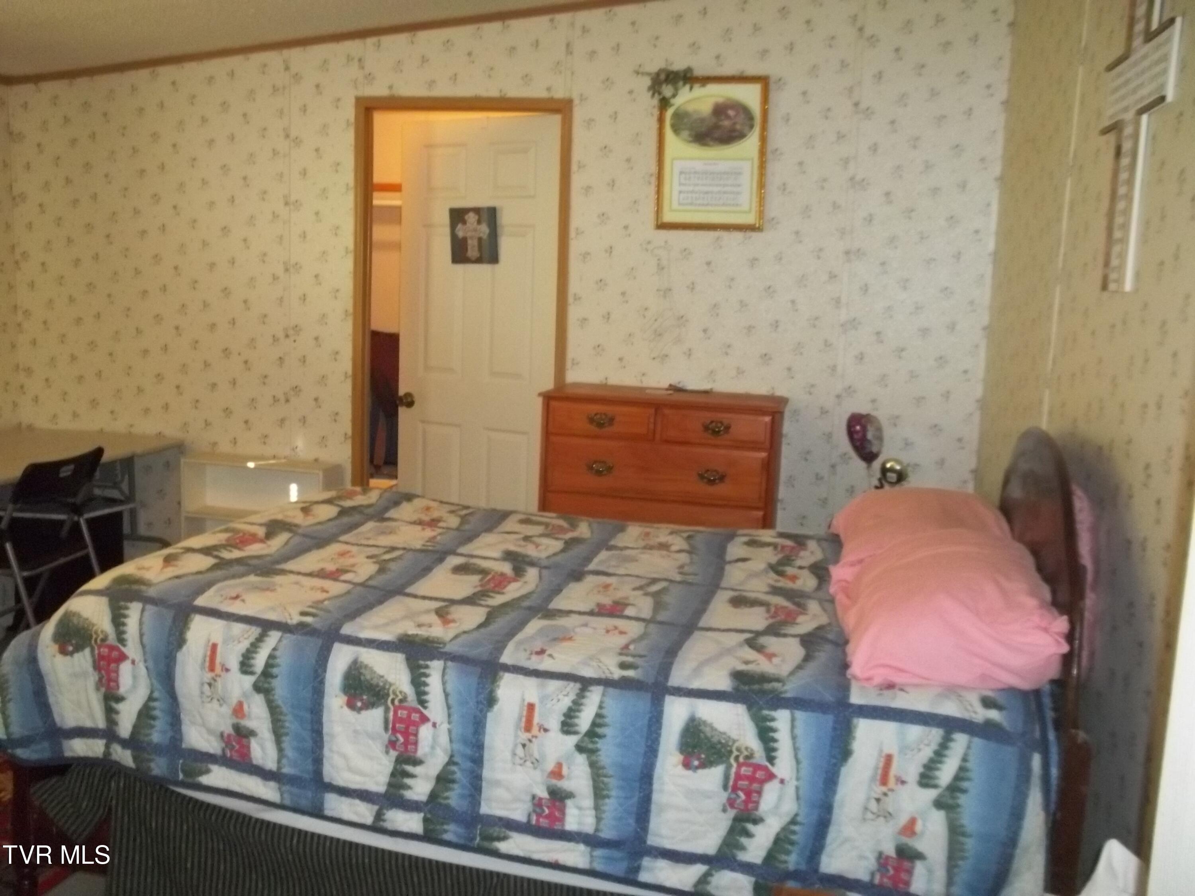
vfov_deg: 42.9
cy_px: 448
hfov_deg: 55.4
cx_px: 598
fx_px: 1139
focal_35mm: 33
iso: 320
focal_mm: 5.9
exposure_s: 1/30
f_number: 3.3
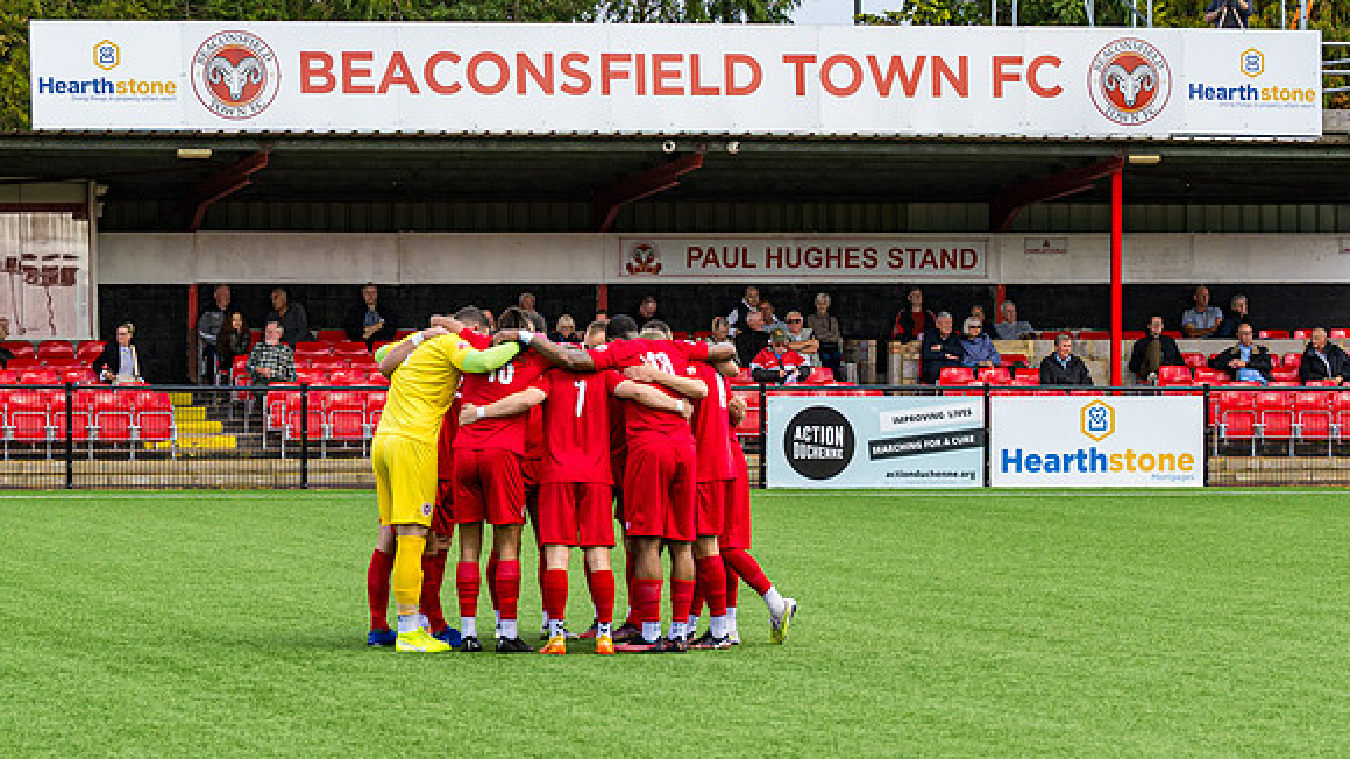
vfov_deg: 7.2
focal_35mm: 169
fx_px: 6054
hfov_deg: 12.7
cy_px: 599
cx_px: 514
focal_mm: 78
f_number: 5
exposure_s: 1/800
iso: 200
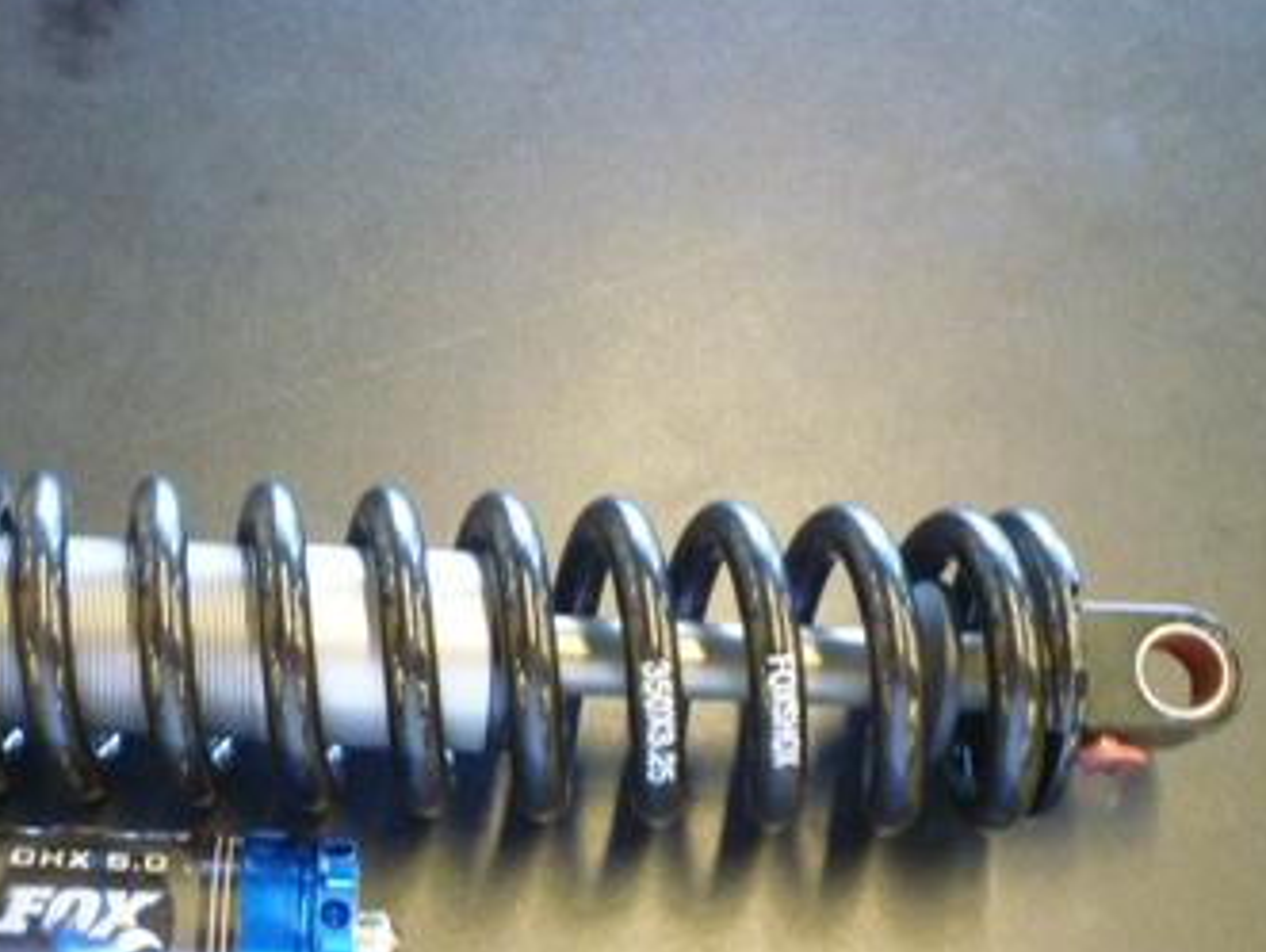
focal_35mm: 56
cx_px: 333
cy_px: 623
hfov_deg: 33.7
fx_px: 2050
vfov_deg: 26.0
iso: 400
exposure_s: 1/13
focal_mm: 5.2
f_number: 3.3
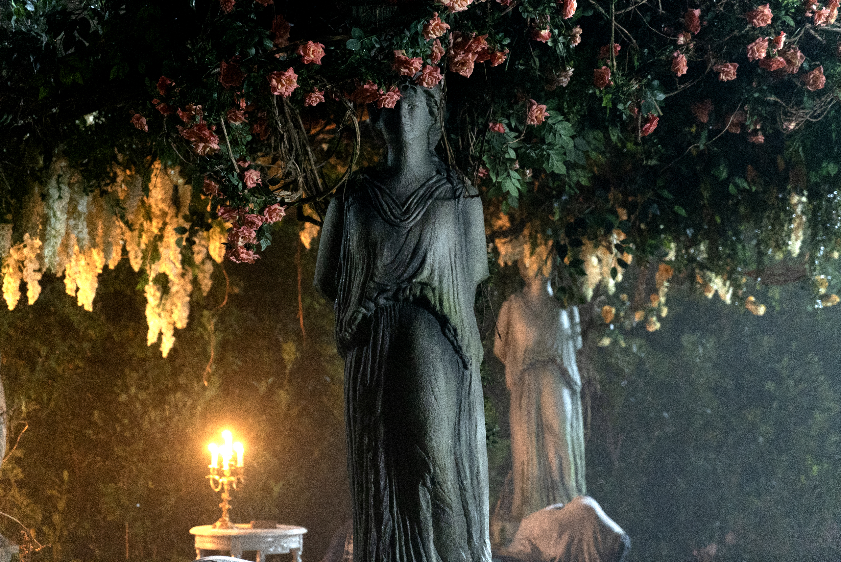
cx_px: 420
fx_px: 1636
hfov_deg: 28.8
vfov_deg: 19.5
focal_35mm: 70
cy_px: 281
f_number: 4
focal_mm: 70
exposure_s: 1/25
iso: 6400
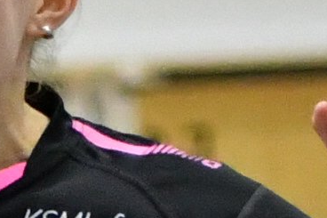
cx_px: 76
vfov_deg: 2.0
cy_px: 290
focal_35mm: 673
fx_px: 6110
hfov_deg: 3.1
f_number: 2.8
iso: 3600
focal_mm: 86
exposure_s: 1/1250
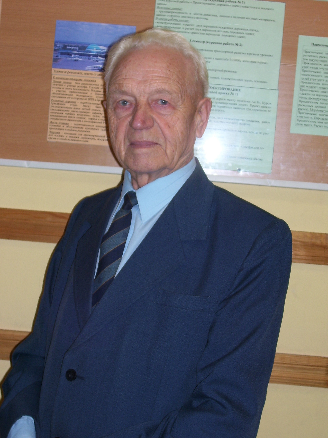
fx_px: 834
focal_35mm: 66
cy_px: 219
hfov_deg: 22.3
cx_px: 164
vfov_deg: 29.4
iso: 80
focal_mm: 10.8
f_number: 3.6
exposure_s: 1/90
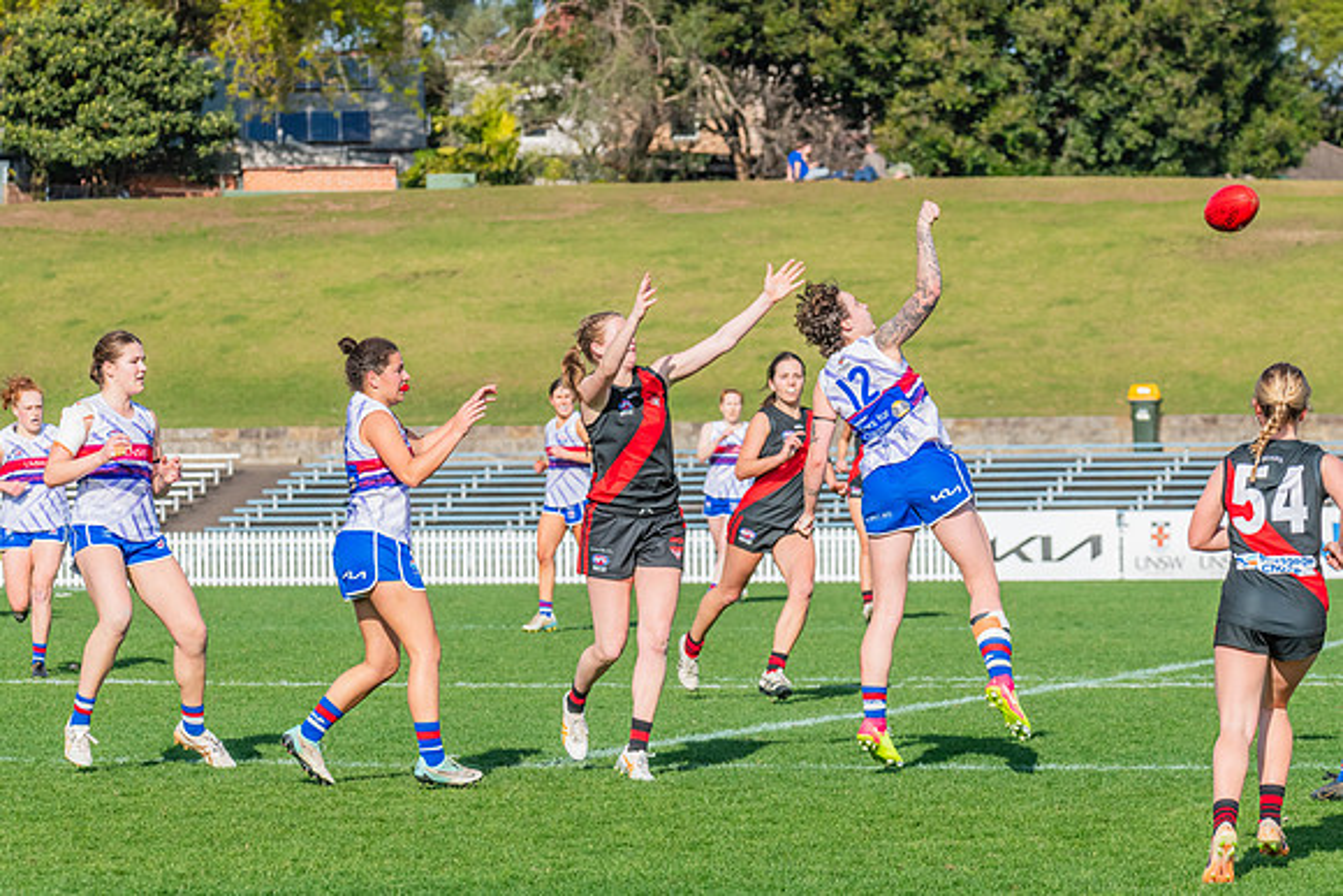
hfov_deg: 9.7
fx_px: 7930
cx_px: 672
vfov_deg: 6.5
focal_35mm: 213
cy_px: 448
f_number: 13
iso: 800
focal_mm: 210
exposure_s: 1/1250
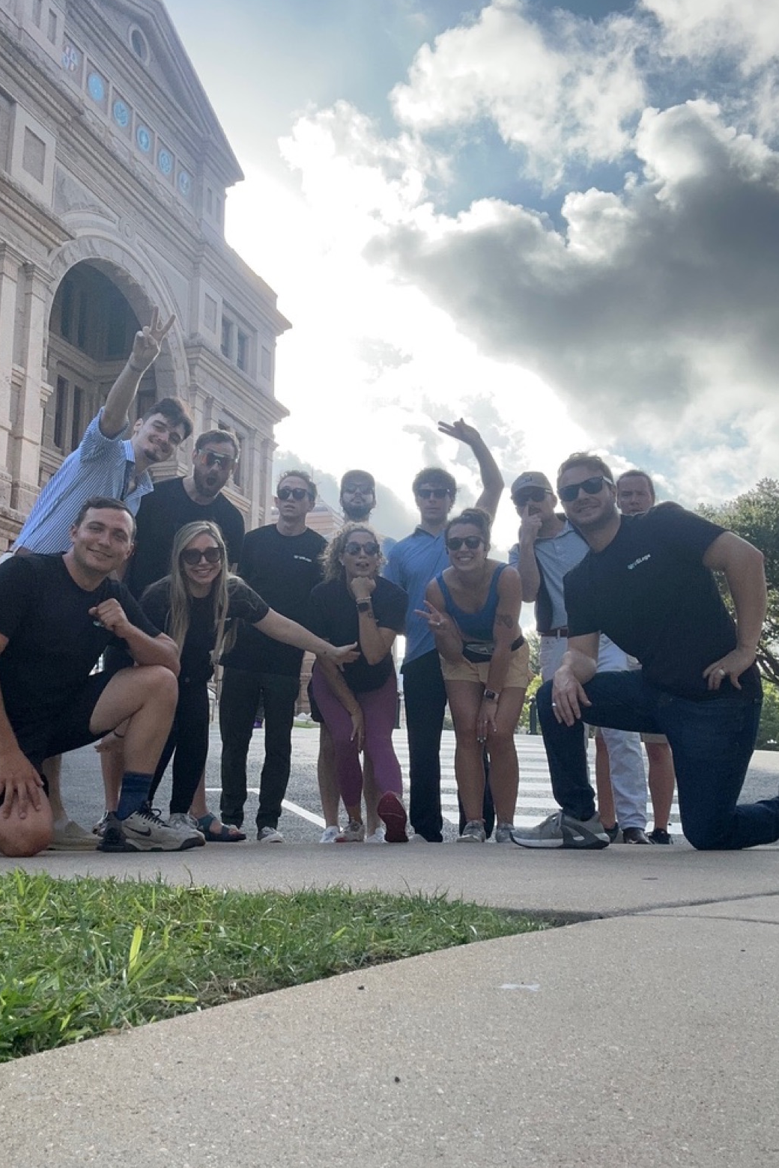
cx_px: 374
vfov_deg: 58.7
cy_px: 576
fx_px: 1039
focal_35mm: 32
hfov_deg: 41.1
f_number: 1.9
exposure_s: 1/1018
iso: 25
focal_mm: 2.69
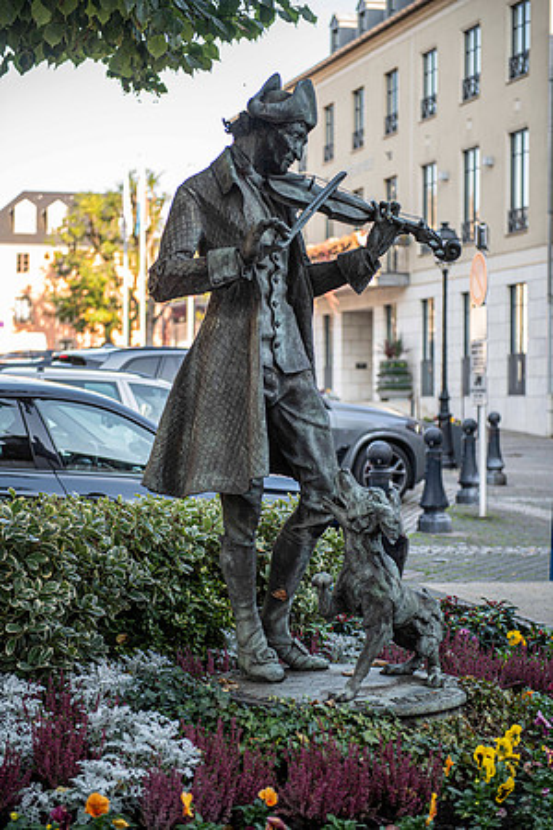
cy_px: 415
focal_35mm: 70
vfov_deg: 28.8
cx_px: 276
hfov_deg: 19.5
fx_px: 1613
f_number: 2.8
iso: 125
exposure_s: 1/160
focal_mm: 70
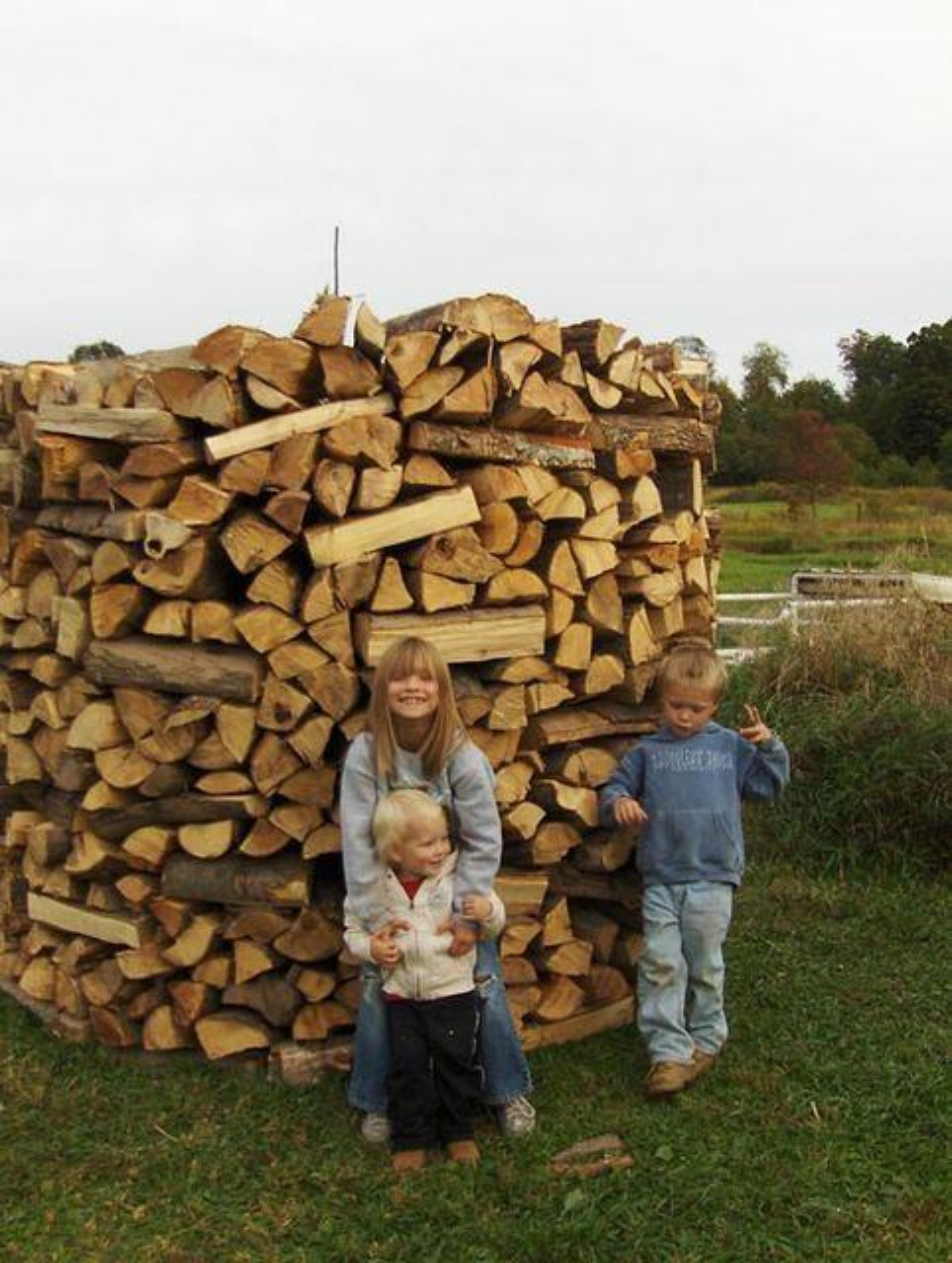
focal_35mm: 41
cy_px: 632
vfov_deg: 45.7
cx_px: 476
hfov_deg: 35.2
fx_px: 1499
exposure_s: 1/248
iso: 100
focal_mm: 6.5
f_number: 3.5
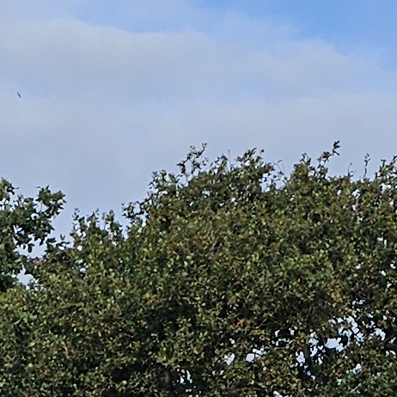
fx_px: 2284
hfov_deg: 9.9
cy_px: 1260
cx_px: 118
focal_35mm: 176
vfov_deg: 8.2
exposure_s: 1/970
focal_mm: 6.3
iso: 10
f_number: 1.7
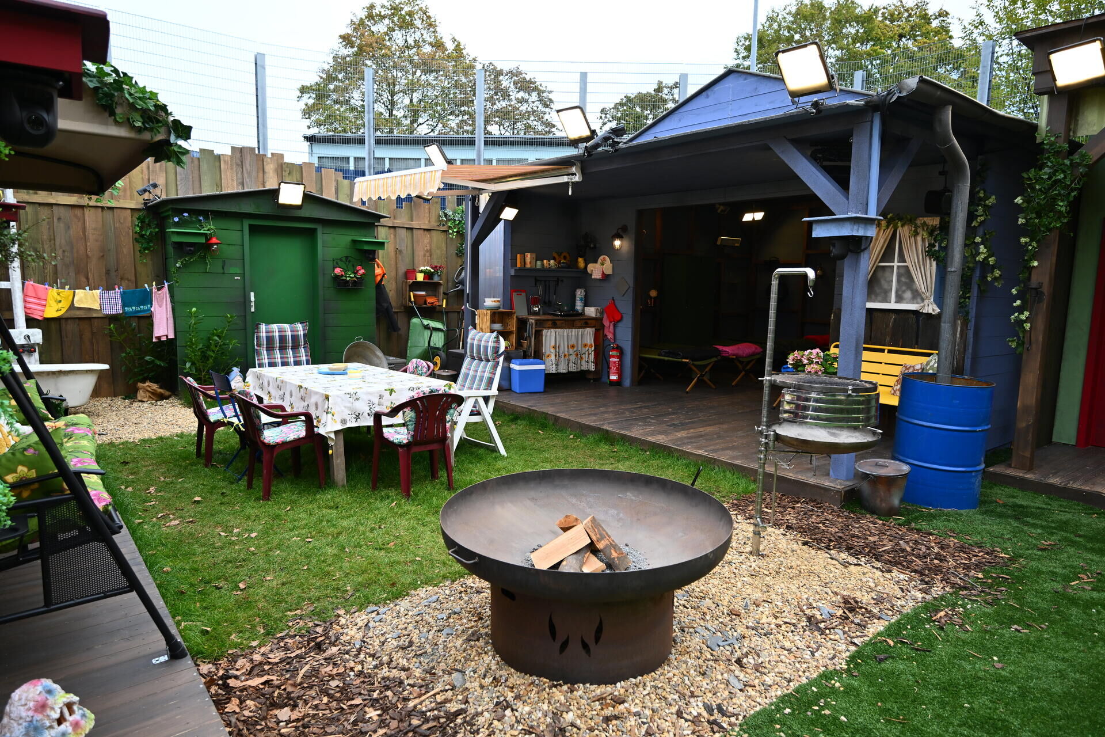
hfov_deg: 79.9
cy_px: 368
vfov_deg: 58.3
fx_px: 660
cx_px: 552
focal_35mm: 22
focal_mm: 21.5
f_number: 4
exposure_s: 1/800
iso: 400
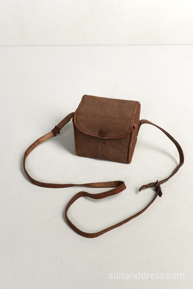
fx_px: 386
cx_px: 96
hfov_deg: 28.1
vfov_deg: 41.1
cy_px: 144
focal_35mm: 48
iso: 400
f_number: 4.5
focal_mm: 32
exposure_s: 1/100
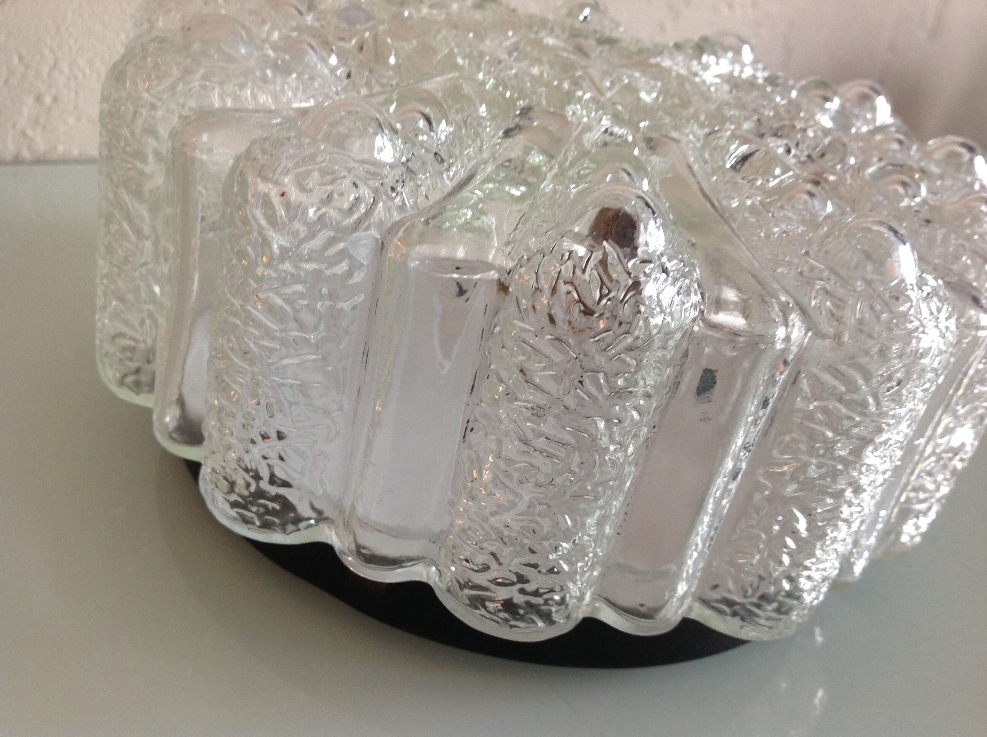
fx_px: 996
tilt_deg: -29.7
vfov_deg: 40.6
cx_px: 494
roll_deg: -14.5
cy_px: 368
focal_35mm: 35
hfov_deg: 52.7
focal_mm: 4.28
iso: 100
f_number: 2.4
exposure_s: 1/15
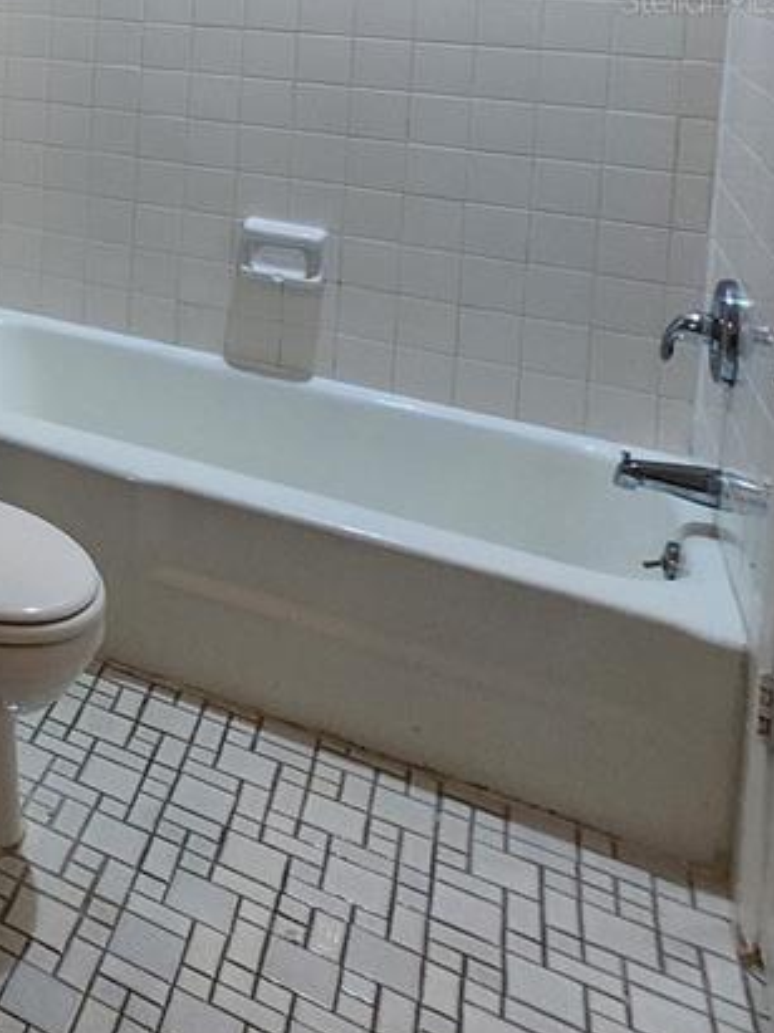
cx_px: -334
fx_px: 1133
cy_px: -3
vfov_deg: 42.3
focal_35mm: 38
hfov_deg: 27.9
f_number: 2.2
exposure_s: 1/60
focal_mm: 1.74
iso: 125
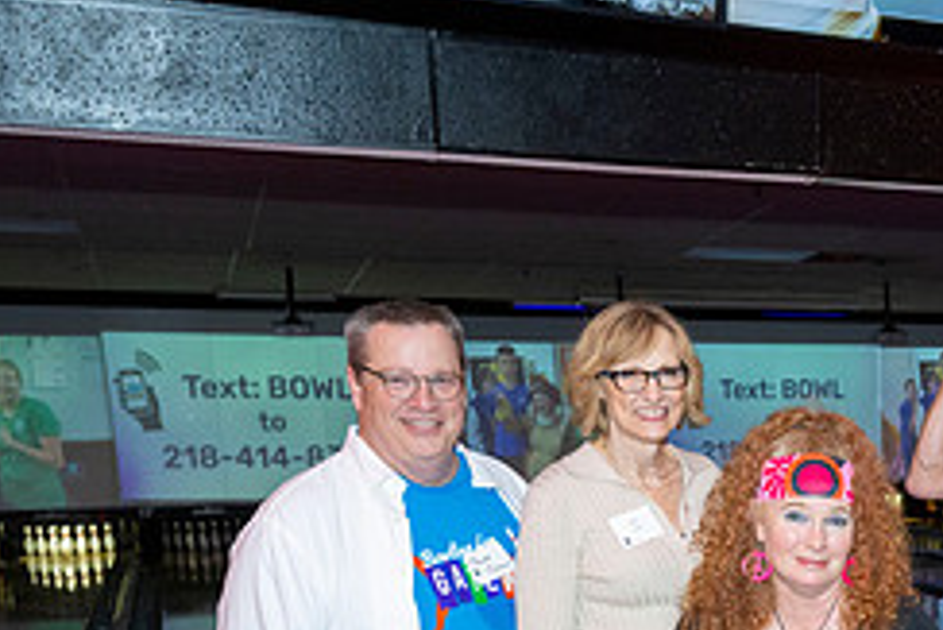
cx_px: 1047
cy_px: 709
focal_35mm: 57
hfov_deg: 31.0
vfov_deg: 22.4
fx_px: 1494
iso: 2000
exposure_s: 1/100
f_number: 5.6
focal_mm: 24
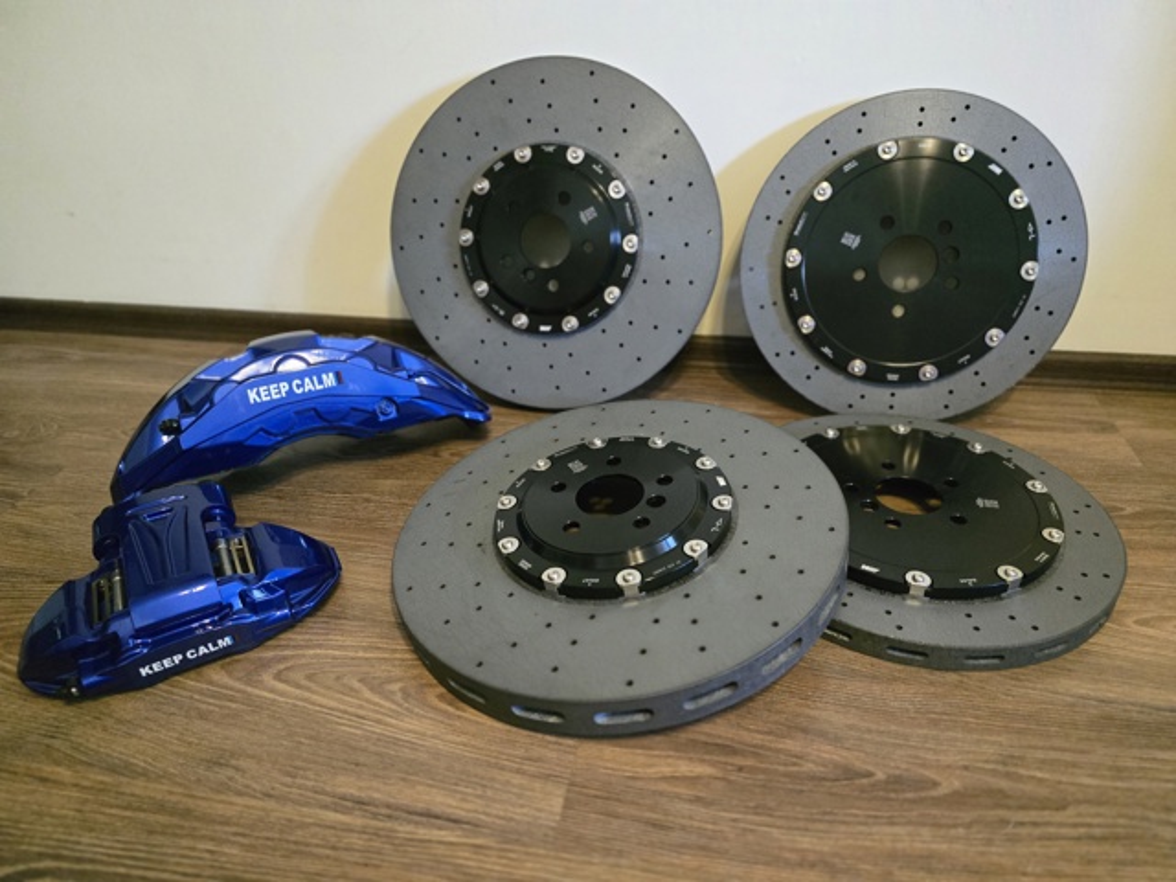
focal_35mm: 23
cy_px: 441
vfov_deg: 58.9
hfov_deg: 73.9
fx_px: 781
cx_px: 588
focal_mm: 6.3
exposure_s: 1/100
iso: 2500
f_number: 1.7
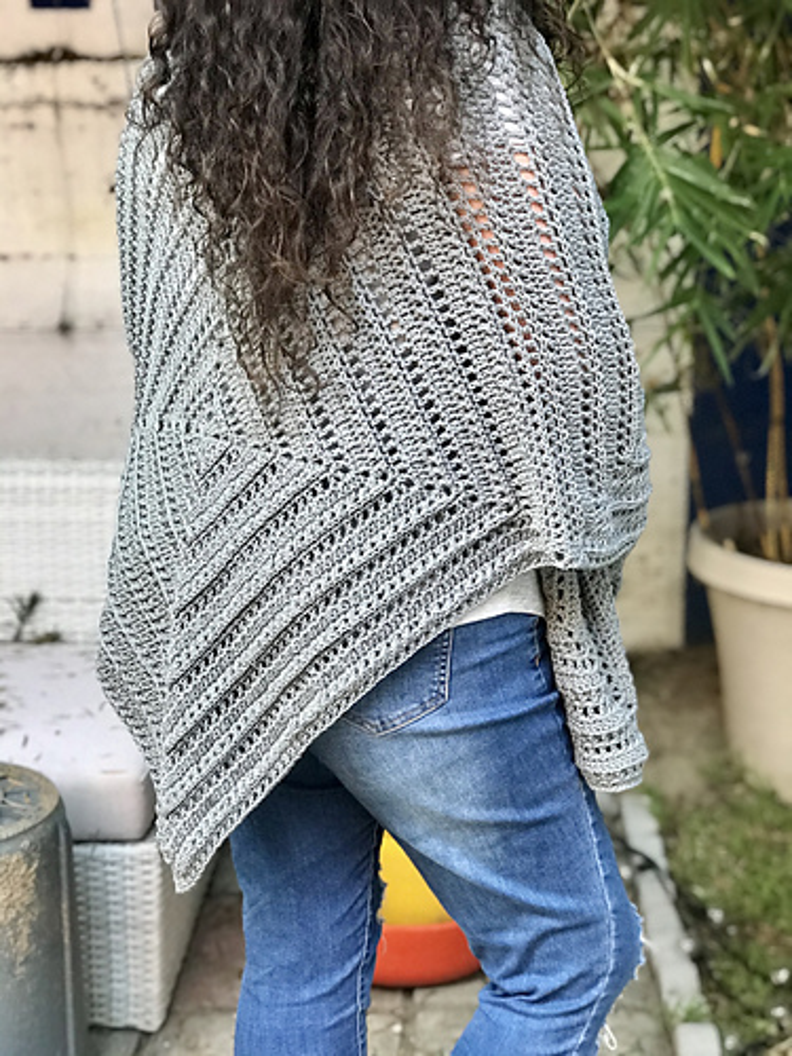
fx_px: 1739
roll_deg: -0.6
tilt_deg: -13.6
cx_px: 396
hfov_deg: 25.7
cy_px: 528
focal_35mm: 57
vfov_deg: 33.8
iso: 160
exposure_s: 1/60
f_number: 2.8
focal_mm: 6.6
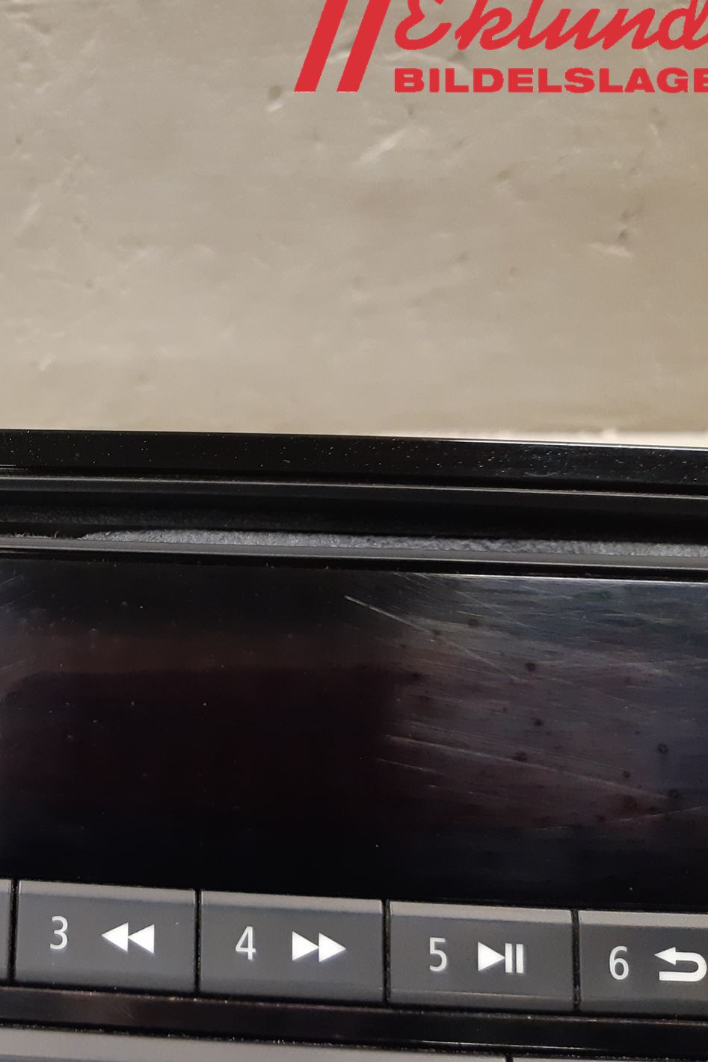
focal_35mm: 39
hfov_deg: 31.4
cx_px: -13
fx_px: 1150
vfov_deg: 49.5
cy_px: 540
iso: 250
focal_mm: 3.93
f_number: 1.7
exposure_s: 1/50
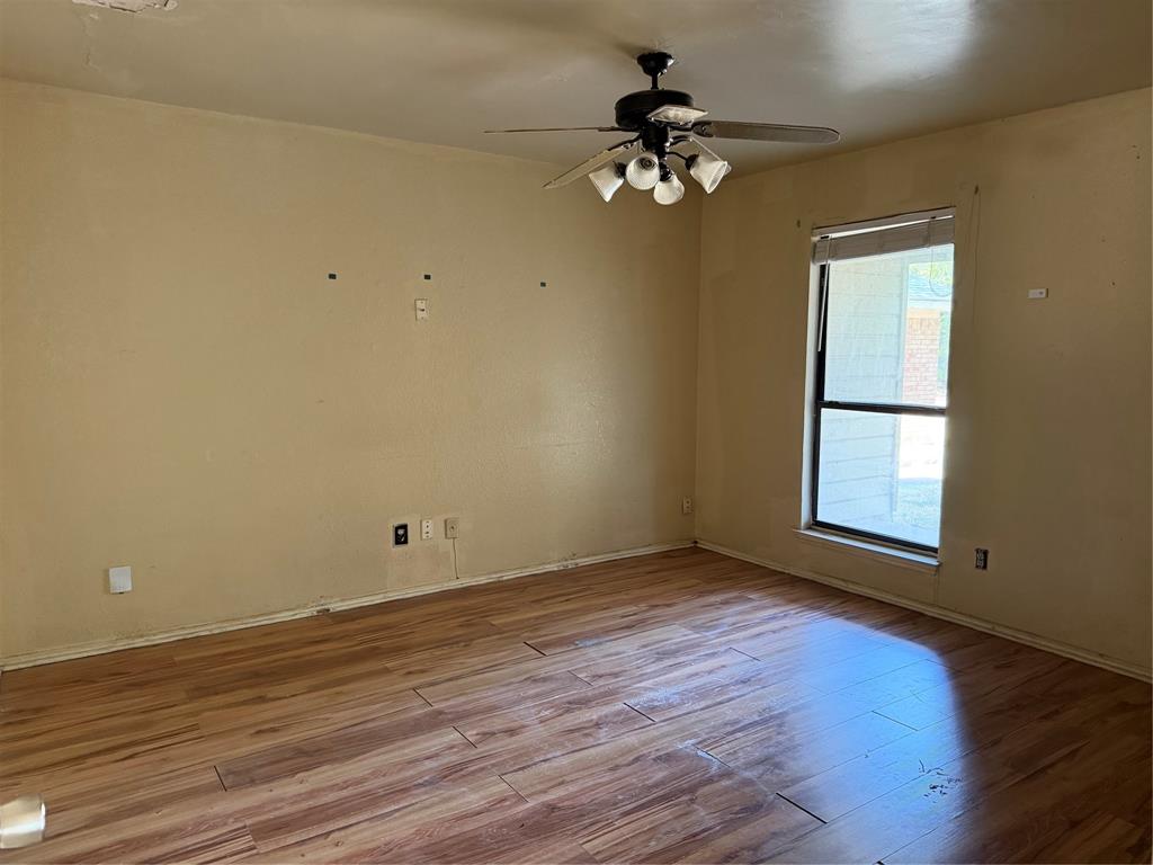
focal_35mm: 24
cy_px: 432
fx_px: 799
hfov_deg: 71.6
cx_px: 576
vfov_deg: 56.8
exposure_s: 1/60
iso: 500
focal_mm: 6.76
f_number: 1.78
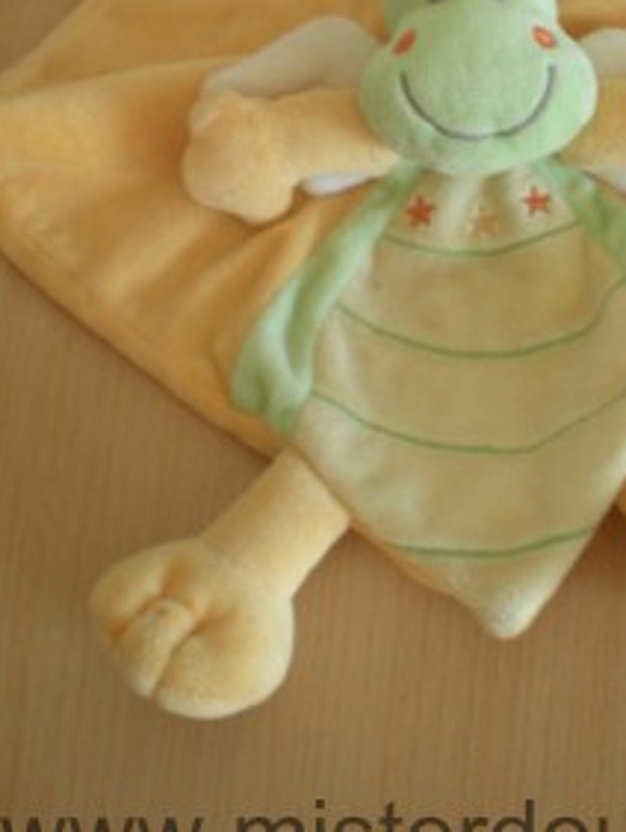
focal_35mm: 70
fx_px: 1685
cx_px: 440
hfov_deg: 20.9
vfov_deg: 27.0
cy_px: 127
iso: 200
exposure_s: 1/10.6
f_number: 3.1
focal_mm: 6.3
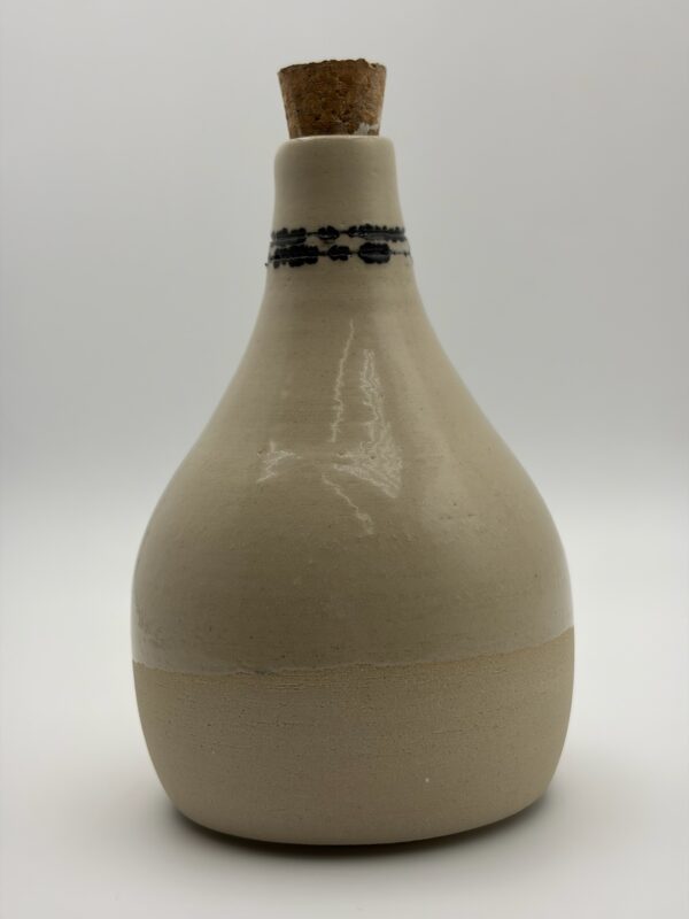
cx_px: 344
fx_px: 1380
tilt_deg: -5.4
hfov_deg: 28.0
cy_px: 460
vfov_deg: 36.8
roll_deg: +2.4
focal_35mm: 52
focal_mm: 5.96
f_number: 1.6
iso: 32
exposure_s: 1/1754
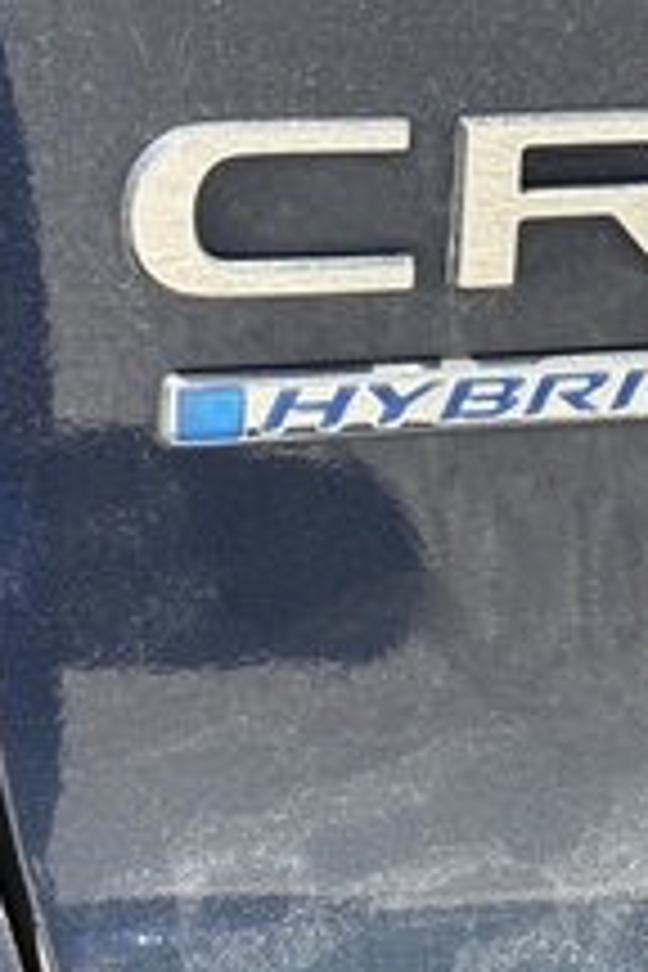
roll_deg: -4.0
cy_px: 272
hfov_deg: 12.9
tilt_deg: -19.1
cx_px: 644
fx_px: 2835
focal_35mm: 105
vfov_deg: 19.4
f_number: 1.6
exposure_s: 1/522
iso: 32
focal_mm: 5.96
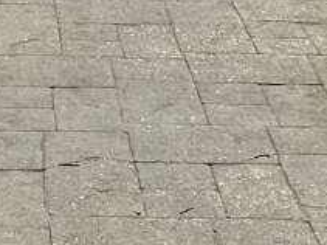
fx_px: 1614
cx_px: -12
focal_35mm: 171
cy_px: -432
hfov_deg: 11.4
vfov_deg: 7.8
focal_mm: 6.86
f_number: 1.78
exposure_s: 1/6623
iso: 80
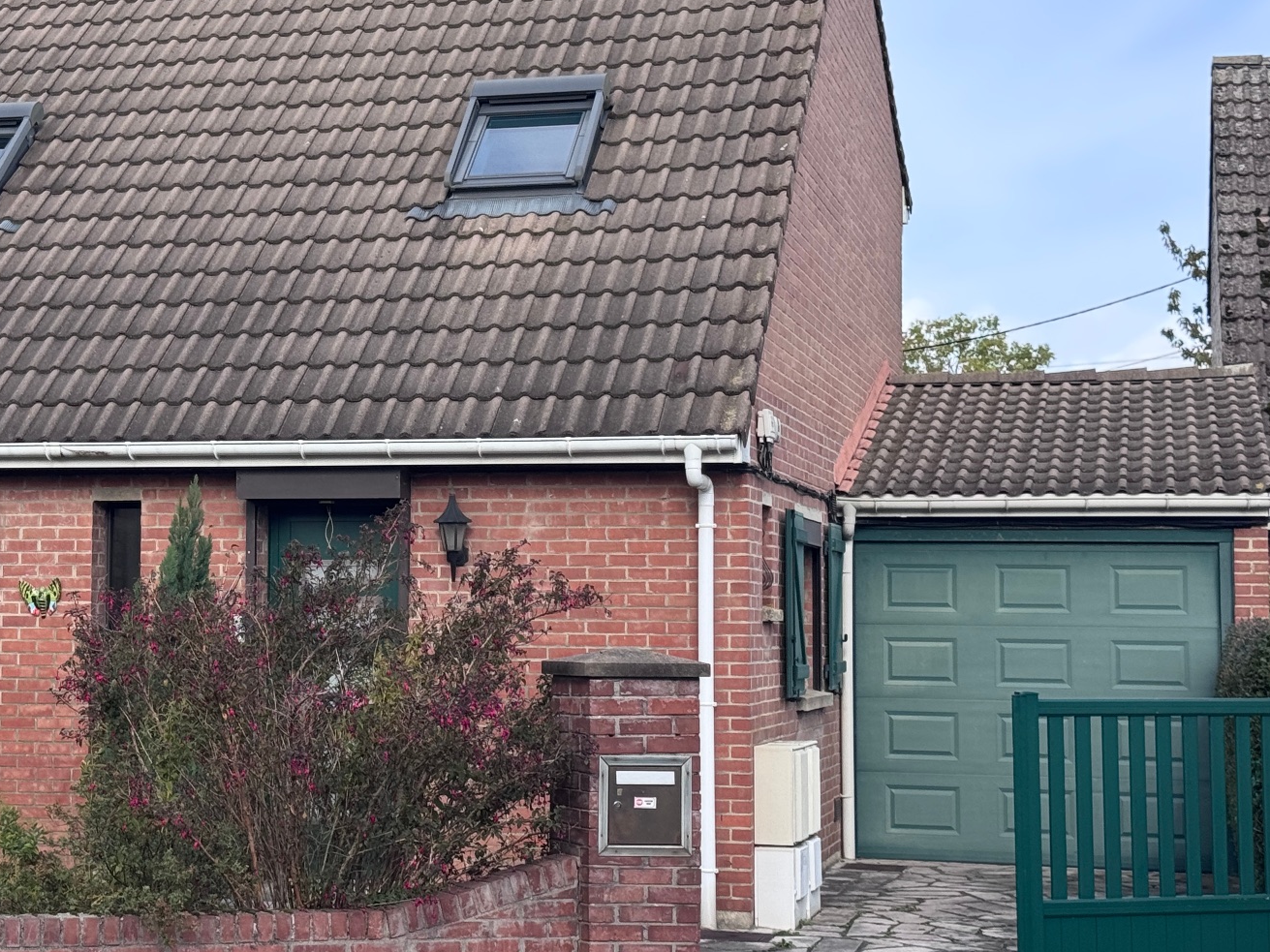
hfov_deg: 25.7
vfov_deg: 19.6
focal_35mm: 75
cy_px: 395
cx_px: 338
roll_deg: -0.1
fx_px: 2751
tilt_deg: +3.7
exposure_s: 1/1724
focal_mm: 6.76
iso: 64
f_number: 1.78
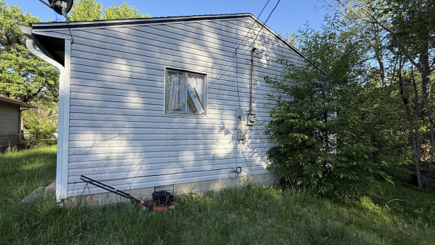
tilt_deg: +0.4
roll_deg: -2.1
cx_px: 210
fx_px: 185
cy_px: 127
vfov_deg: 67.1
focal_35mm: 16
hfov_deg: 99.3
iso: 50
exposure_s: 1/408
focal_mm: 2.22
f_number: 2.2
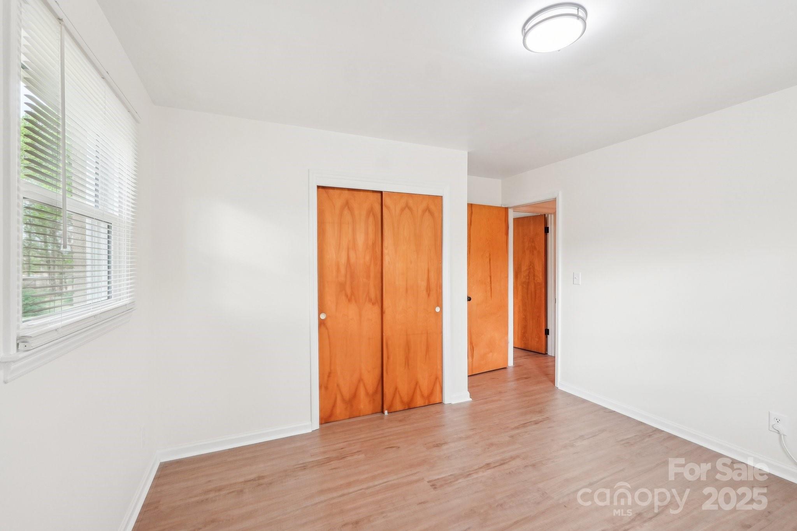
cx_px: 398
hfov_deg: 100.4
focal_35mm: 15
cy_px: 266
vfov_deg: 77.3
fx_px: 332
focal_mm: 10
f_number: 8
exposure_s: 1/8
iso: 400
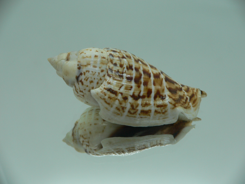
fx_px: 248
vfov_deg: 40.7
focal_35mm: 35
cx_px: 122
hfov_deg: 52.6
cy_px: 92
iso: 80
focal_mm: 4.6
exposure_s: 1/60
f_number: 2.8
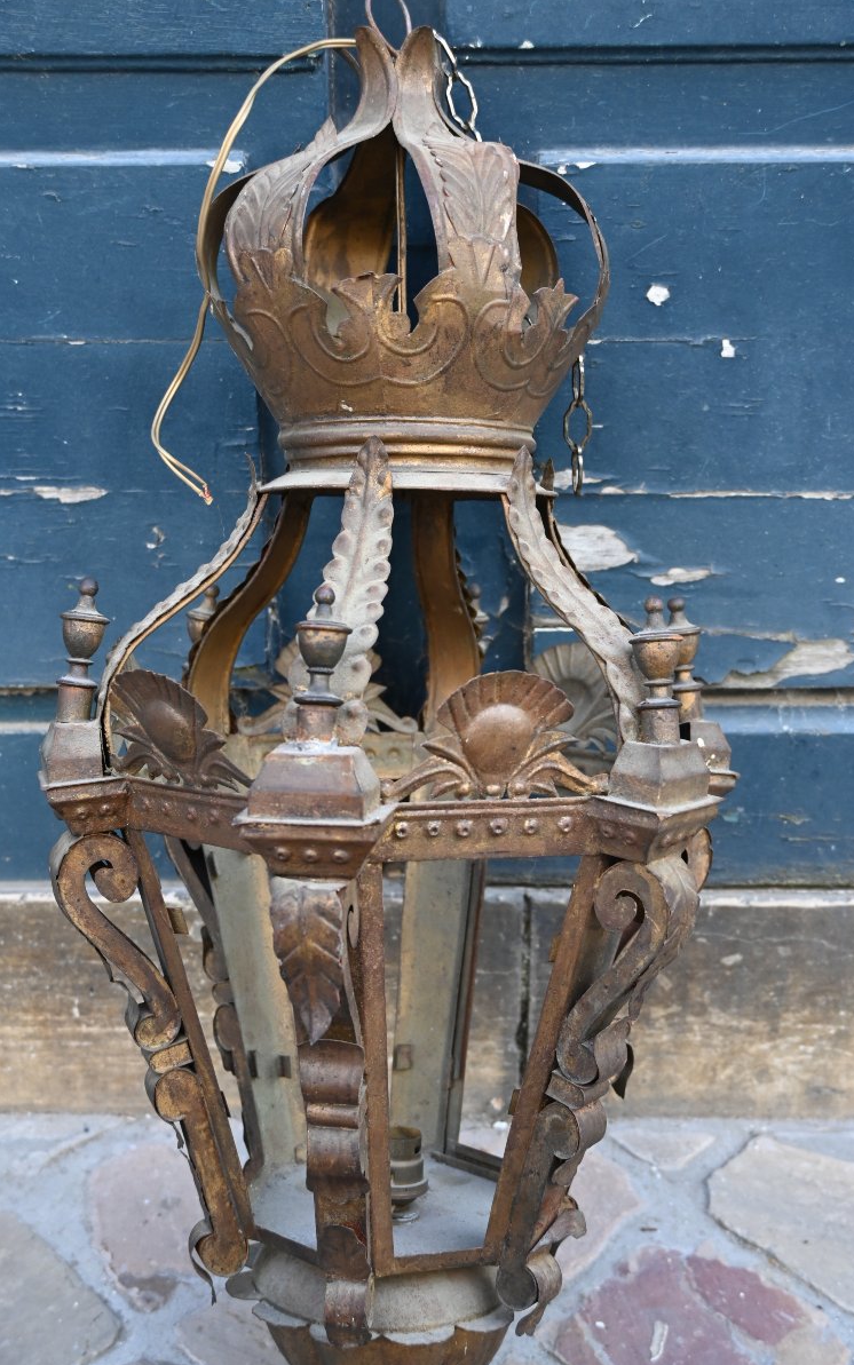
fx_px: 1545
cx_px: 420
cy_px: 682
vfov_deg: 47.7
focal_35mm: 42
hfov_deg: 30.9
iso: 400
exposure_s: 1/250
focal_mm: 27
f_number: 3.8
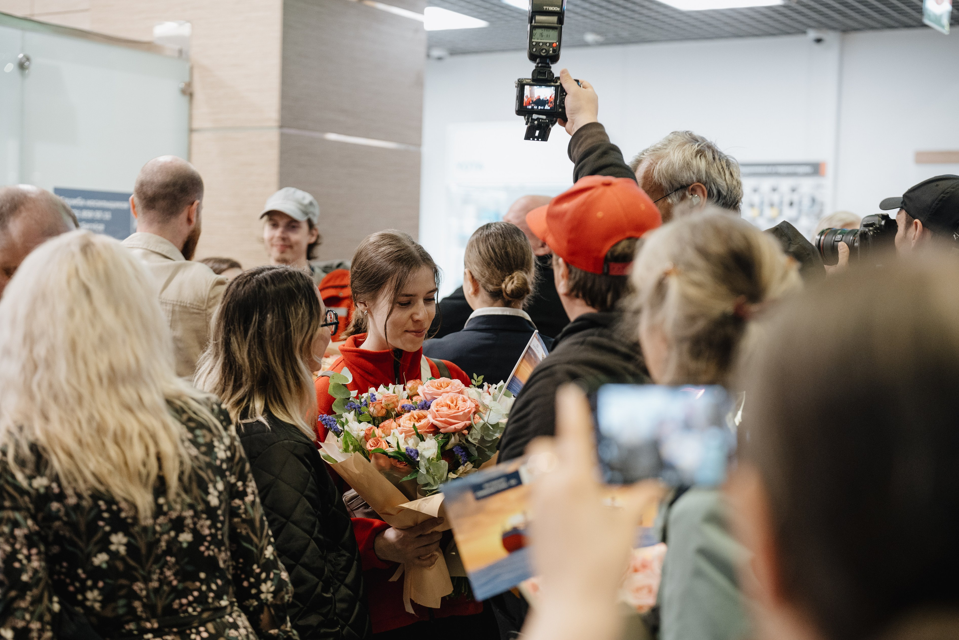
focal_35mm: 54
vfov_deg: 25.1
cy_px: 341
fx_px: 1439
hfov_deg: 36.9
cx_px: 470
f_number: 2
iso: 2500
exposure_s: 1/160
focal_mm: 50
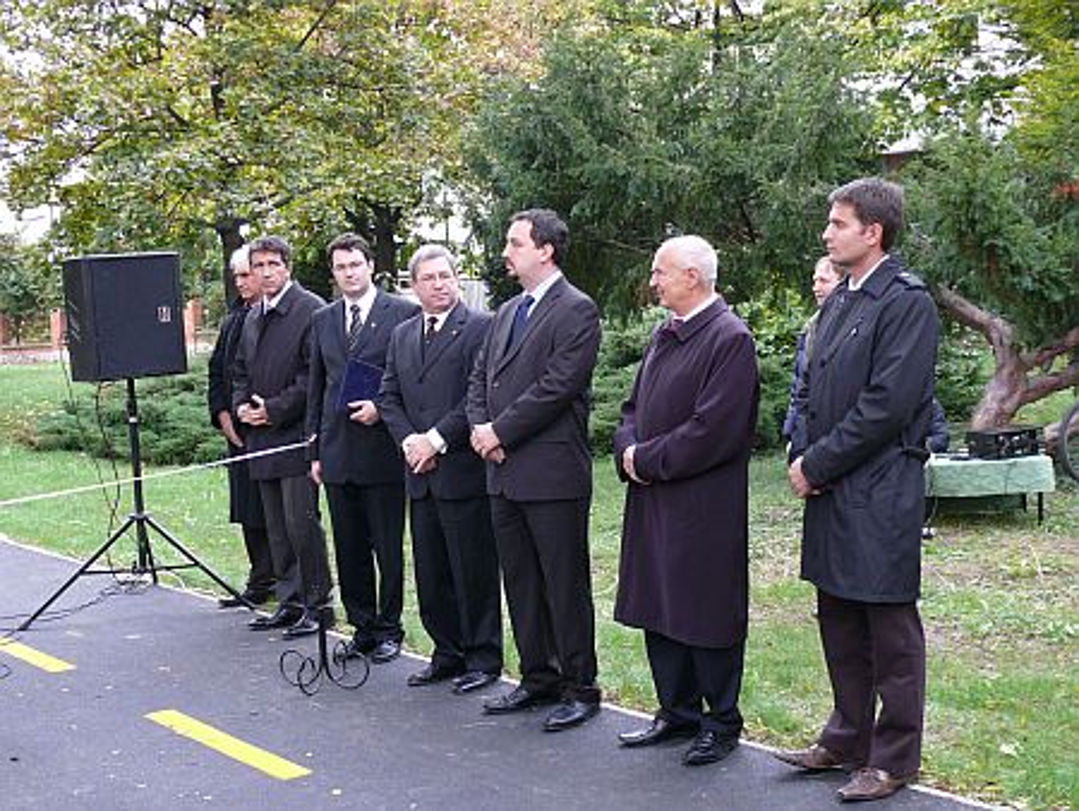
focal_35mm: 46
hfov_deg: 41.2
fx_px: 1435
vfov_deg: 31.5
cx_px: 540
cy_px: 406
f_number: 2.8
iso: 100
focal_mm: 8.7
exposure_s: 1/50
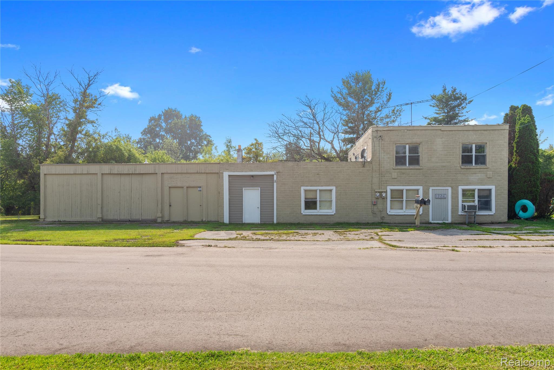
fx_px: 369
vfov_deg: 53.1
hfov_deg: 73.7
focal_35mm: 24
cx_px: 277
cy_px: 185
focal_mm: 24
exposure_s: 1/250
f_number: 9
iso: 125
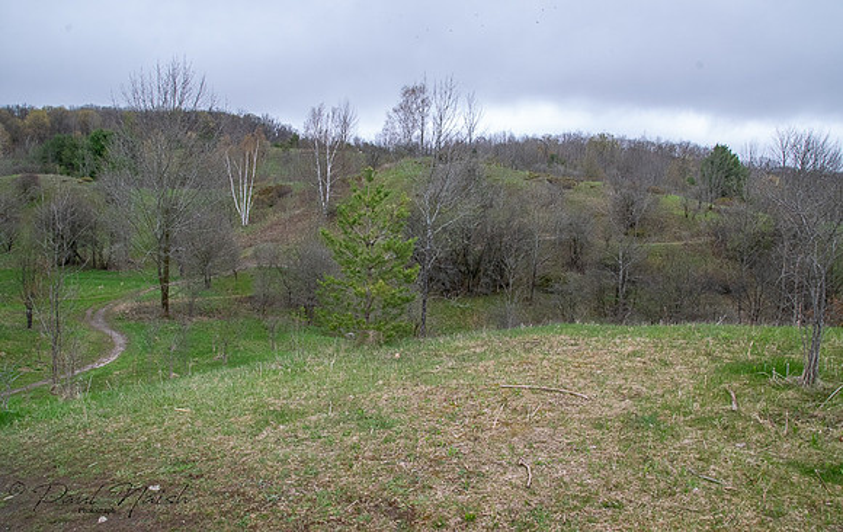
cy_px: 251
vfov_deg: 45.6
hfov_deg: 67.4
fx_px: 632
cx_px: 422
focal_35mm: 27
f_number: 18
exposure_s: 1/60
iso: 1000
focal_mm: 18
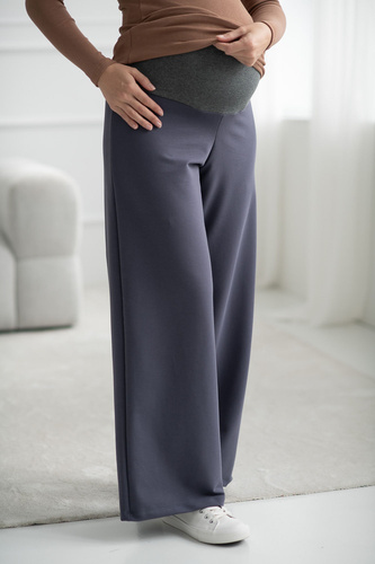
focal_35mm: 85
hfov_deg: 16.1
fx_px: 1329
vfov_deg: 23.9
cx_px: 188
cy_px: 282
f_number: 2.5
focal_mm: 85
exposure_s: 1/320
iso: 200
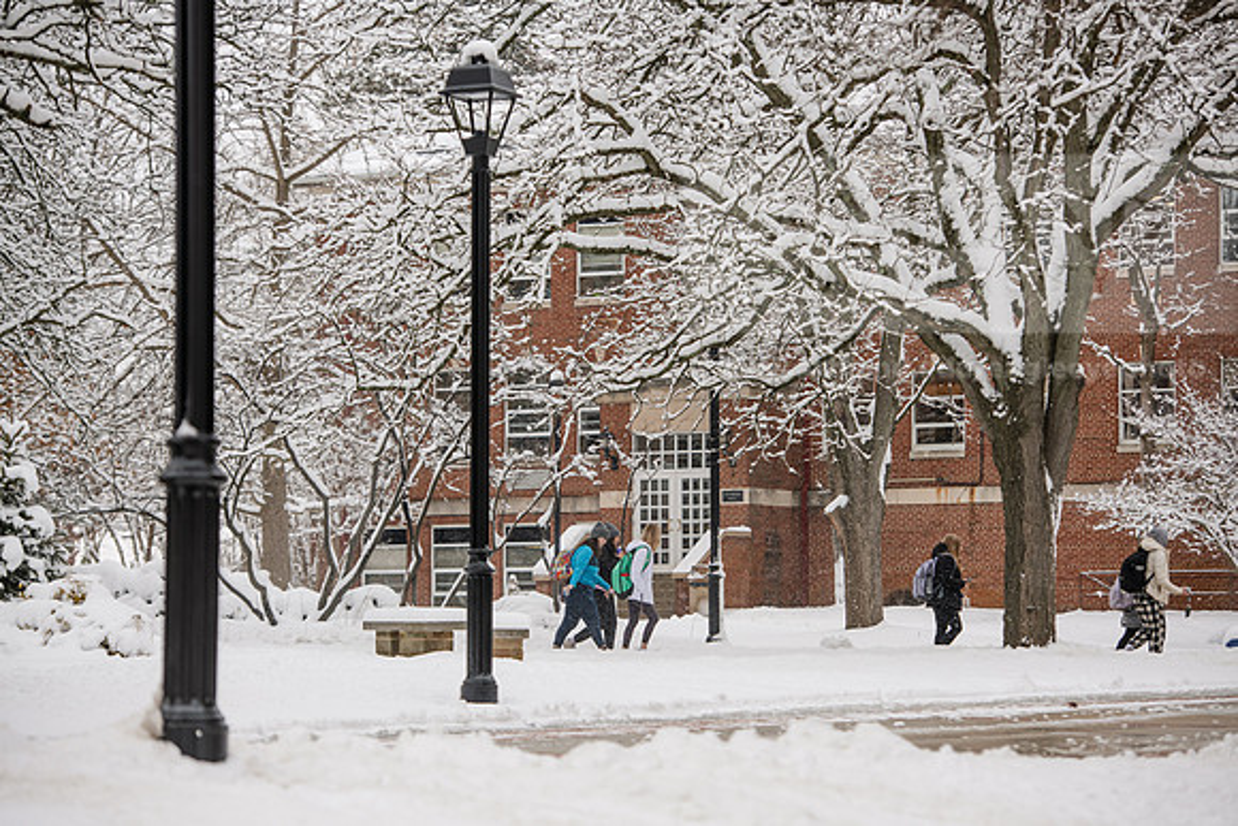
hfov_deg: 17.1
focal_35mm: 120
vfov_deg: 11.4
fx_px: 4127
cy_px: 413
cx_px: 619
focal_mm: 120
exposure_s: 1/500
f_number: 4
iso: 160
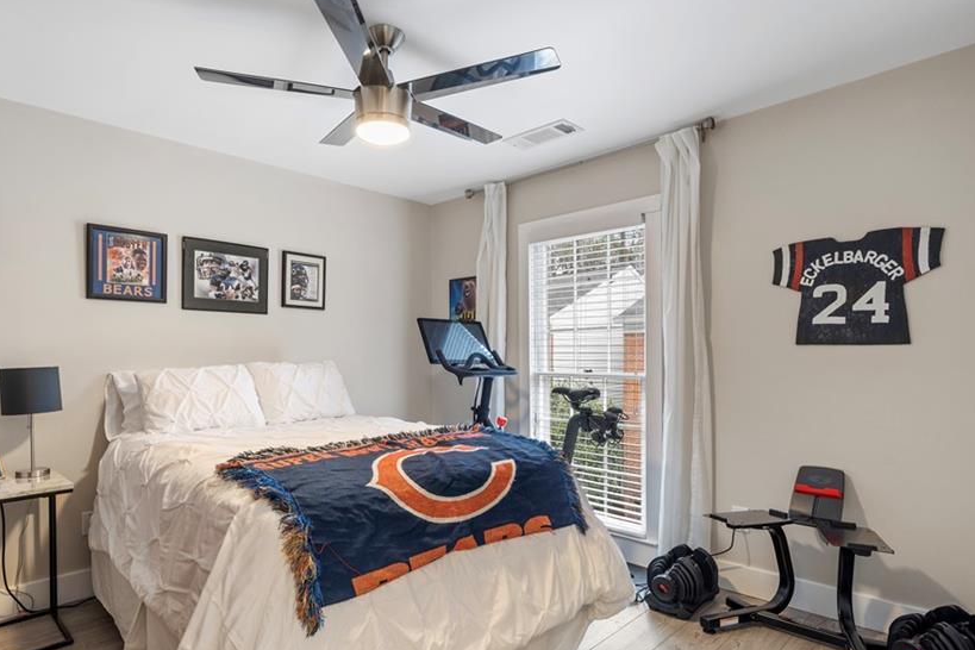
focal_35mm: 20
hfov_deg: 83.8
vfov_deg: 61.8
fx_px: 542
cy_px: 362
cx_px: 445
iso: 400
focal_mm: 16
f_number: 8
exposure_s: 1/4
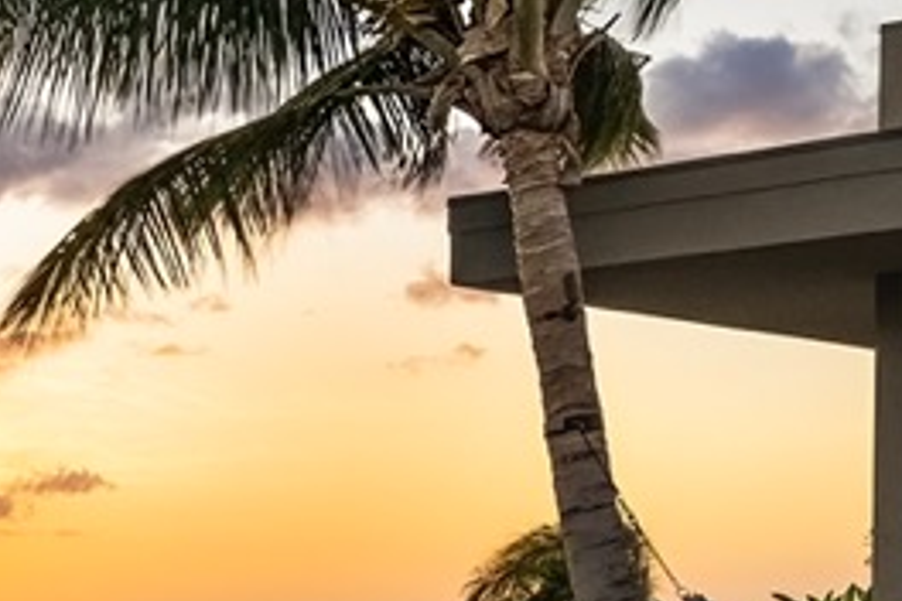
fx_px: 2305
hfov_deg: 20.1
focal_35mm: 92
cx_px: -301
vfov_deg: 14.5
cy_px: 688
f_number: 8
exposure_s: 1/6
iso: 320
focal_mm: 19
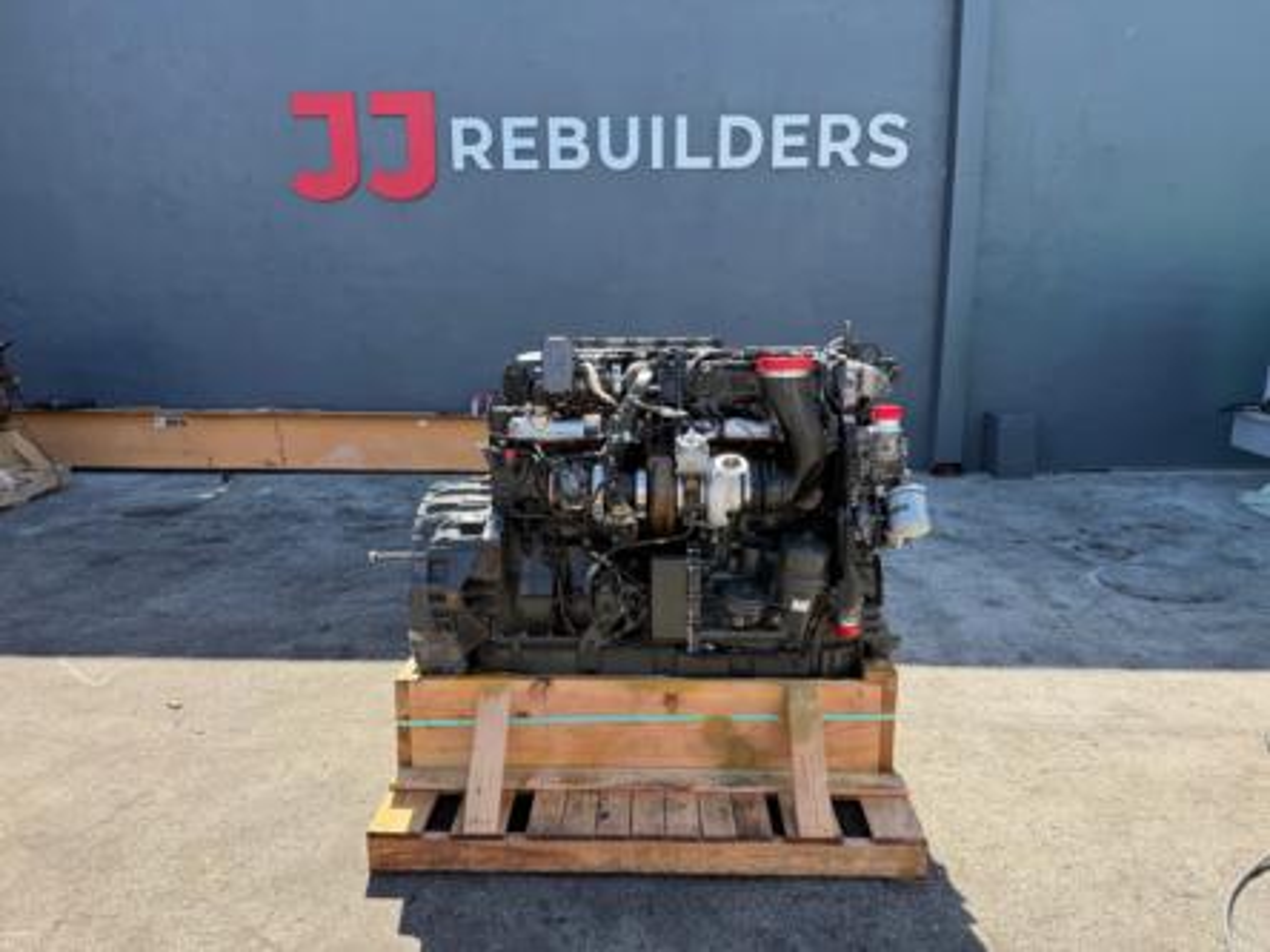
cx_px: 635
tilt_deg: -11.0
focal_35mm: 24
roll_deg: +0.7
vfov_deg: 56.8
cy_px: 476
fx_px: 881
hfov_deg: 71.6
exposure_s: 1/955
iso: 80
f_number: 1.78
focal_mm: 6.76
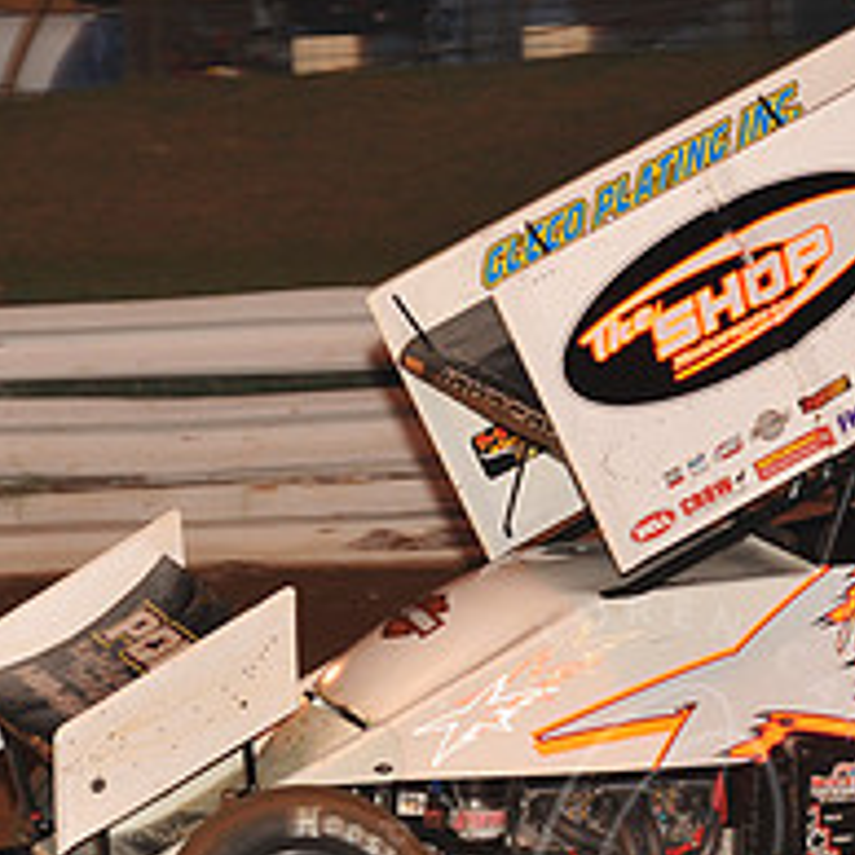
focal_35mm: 284
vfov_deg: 6.2
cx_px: 639
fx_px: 7936
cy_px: 454
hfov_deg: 6.2
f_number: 6.3
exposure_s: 1/320
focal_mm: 112
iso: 1250
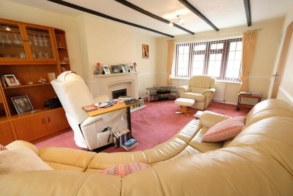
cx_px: 146
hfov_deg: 100.4
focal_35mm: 15
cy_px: 98
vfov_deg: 77.4
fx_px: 122
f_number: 4
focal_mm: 10
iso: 800
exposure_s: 1/45
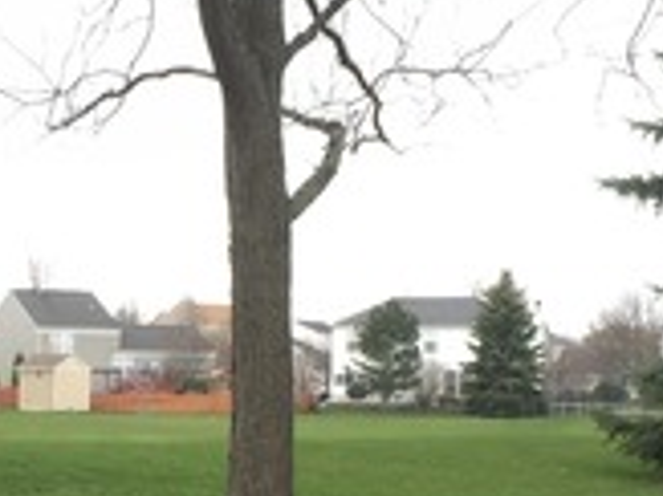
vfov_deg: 12.8
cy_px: 524
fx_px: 2182
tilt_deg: -3.3
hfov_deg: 16.8
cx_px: -24
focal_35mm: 114
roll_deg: -0.9
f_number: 2.2
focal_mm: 4.15
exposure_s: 1/151
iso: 32
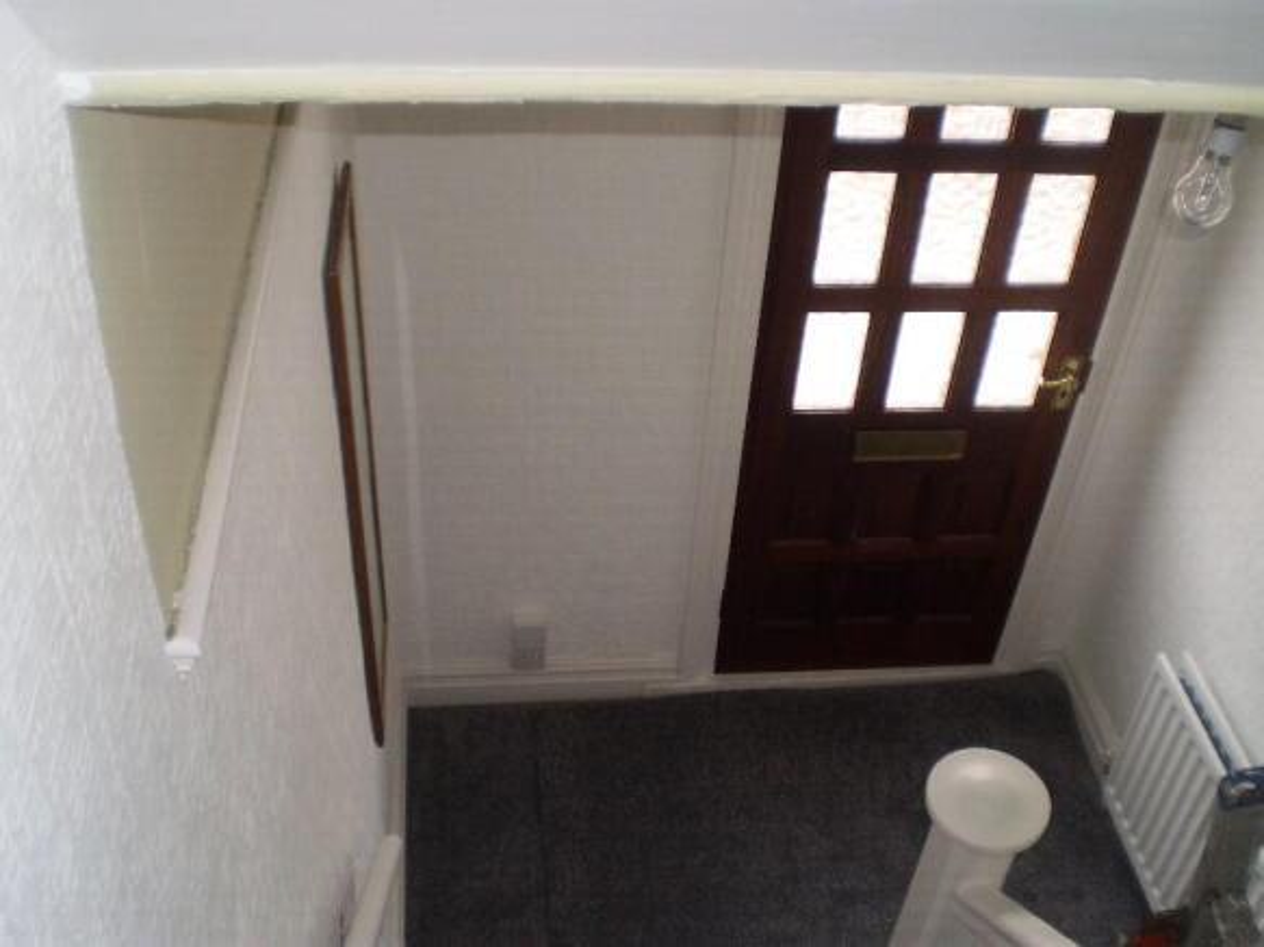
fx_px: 1314
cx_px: 632
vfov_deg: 39.6
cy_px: 474
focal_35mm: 36
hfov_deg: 51.4
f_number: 3.1
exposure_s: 1/30
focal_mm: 6.3
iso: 125
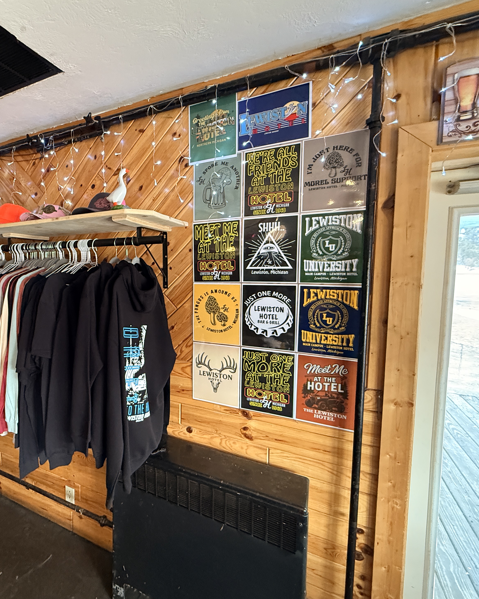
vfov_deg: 83.3
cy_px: 290
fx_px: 337
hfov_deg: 66.5
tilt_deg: -4.2
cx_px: 121
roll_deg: +0.1
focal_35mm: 19
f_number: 2.2
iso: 640
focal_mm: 2.22
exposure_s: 1/60
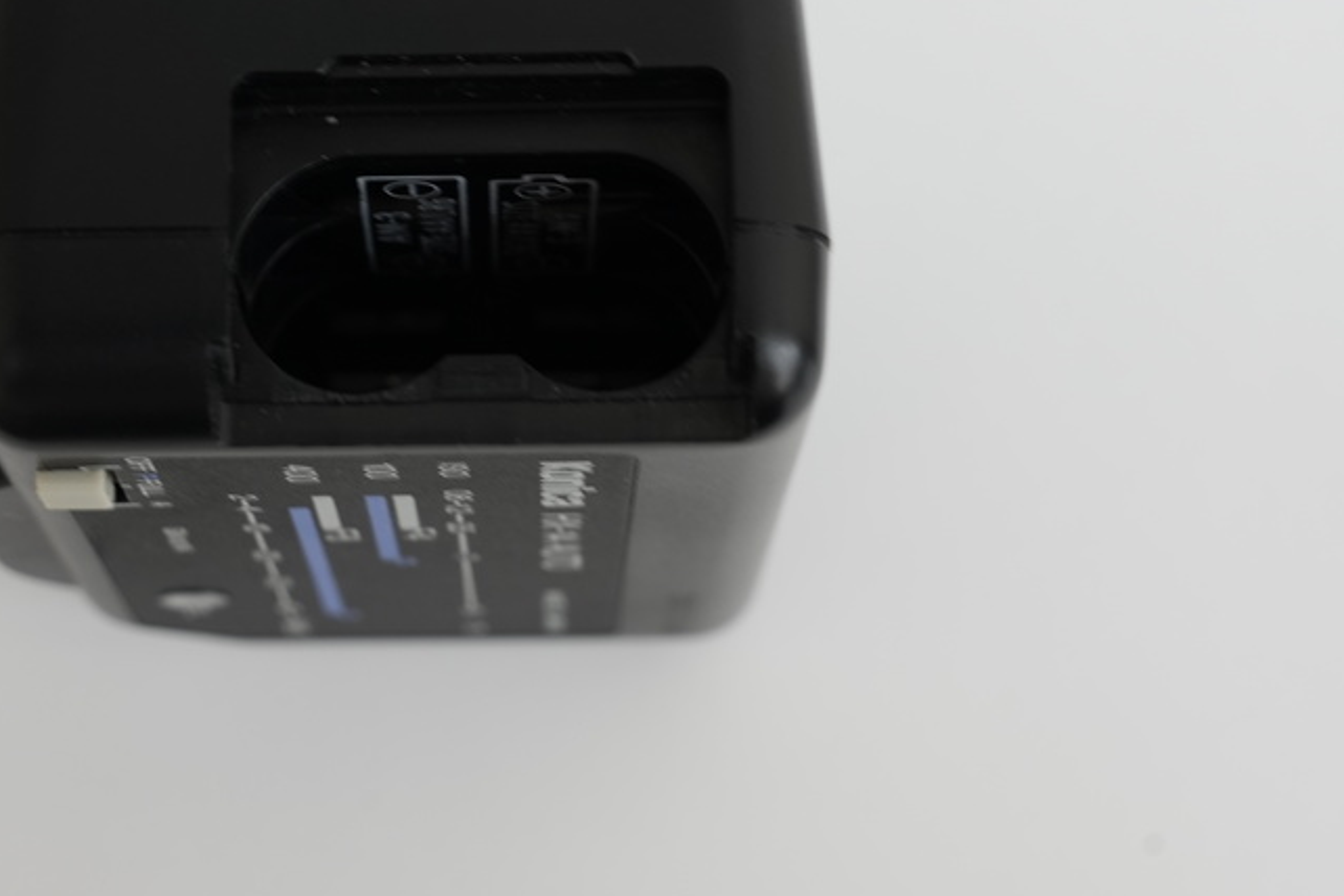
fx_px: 3696
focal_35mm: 99
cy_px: 320
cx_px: 438
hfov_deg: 20.5
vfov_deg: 13.8
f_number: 9
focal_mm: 53
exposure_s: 1/8
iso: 250
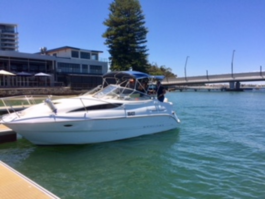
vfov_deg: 48.2
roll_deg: +2.0
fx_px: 222
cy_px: 100
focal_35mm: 29
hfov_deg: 61.7
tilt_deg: -3.5
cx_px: 132
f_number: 2.2
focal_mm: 4.15
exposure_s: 1/2053
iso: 32
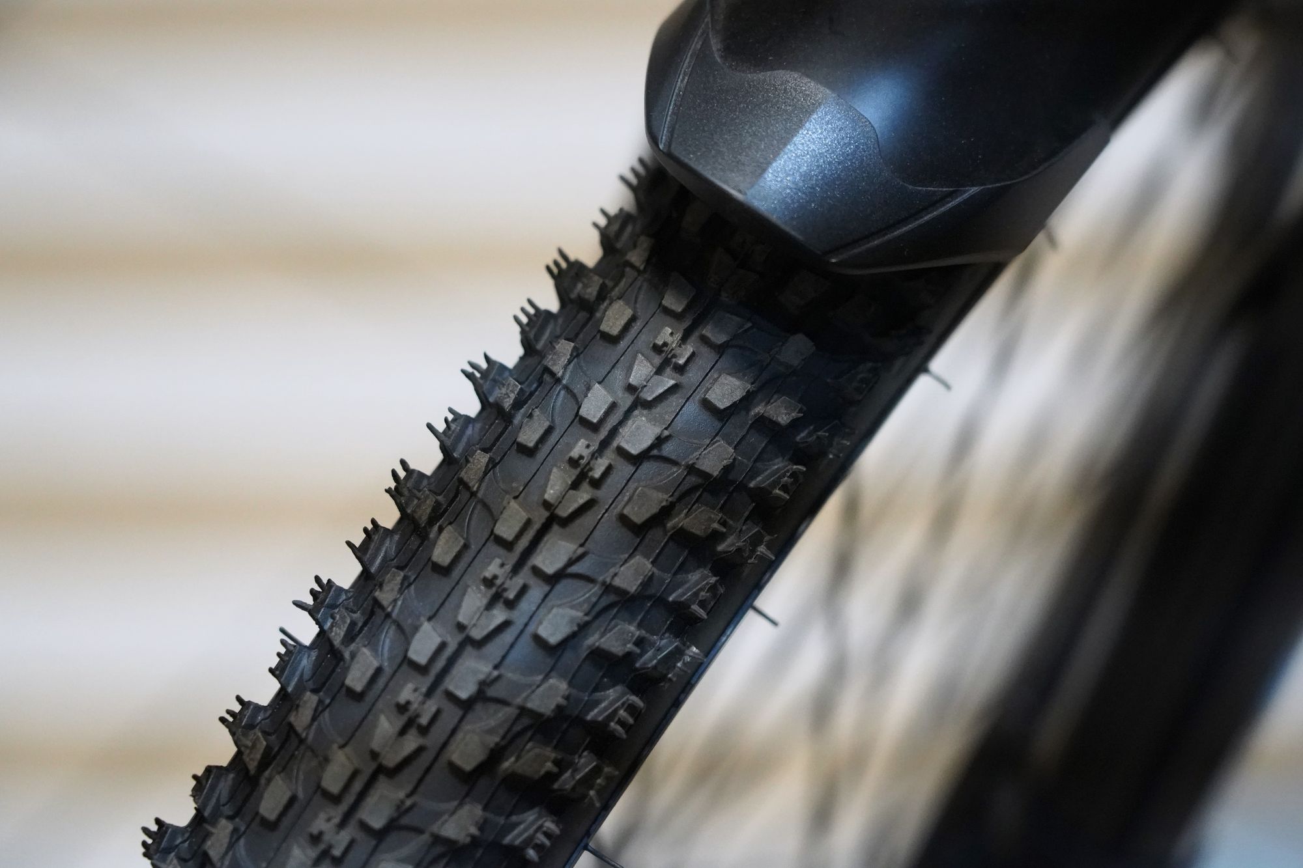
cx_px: 652
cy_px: 434
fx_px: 3800
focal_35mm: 105
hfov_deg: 19.5
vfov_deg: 13.0
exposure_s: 1/200
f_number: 5
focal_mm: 105
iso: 10000
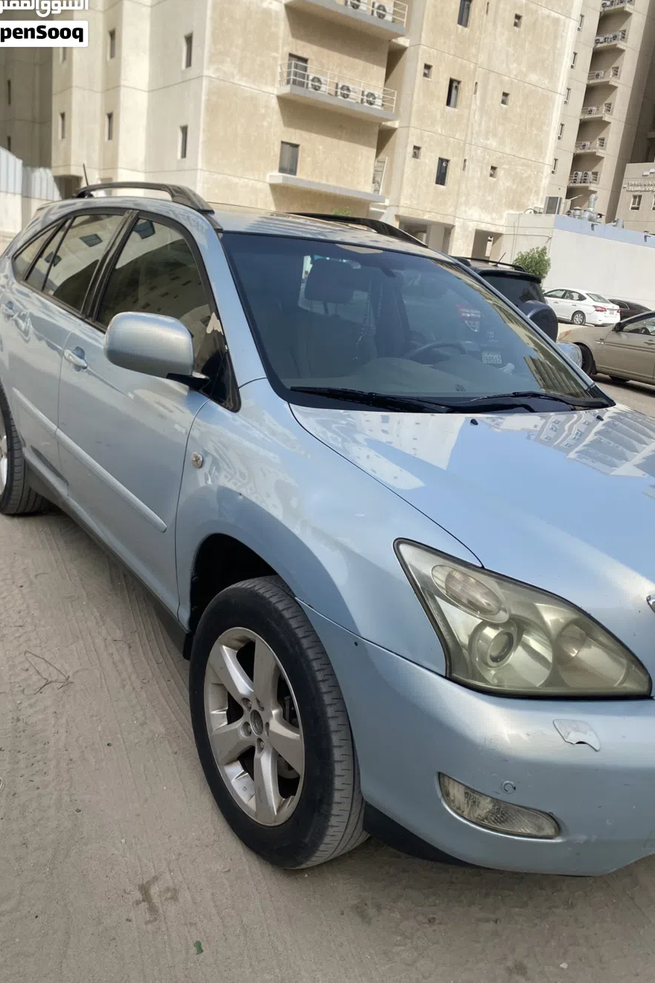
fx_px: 764
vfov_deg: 65.5
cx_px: 344
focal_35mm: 28
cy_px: 484
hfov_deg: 46.4
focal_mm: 4.25
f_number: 1.8
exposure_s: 1/2513
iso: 32
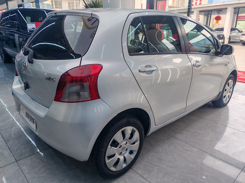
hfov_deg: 65.3
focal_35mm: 27
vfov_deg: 51.4
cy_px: 92
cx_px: 122
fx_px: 191
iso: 50
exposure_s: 1/130
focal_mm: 5.52
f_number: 1.95
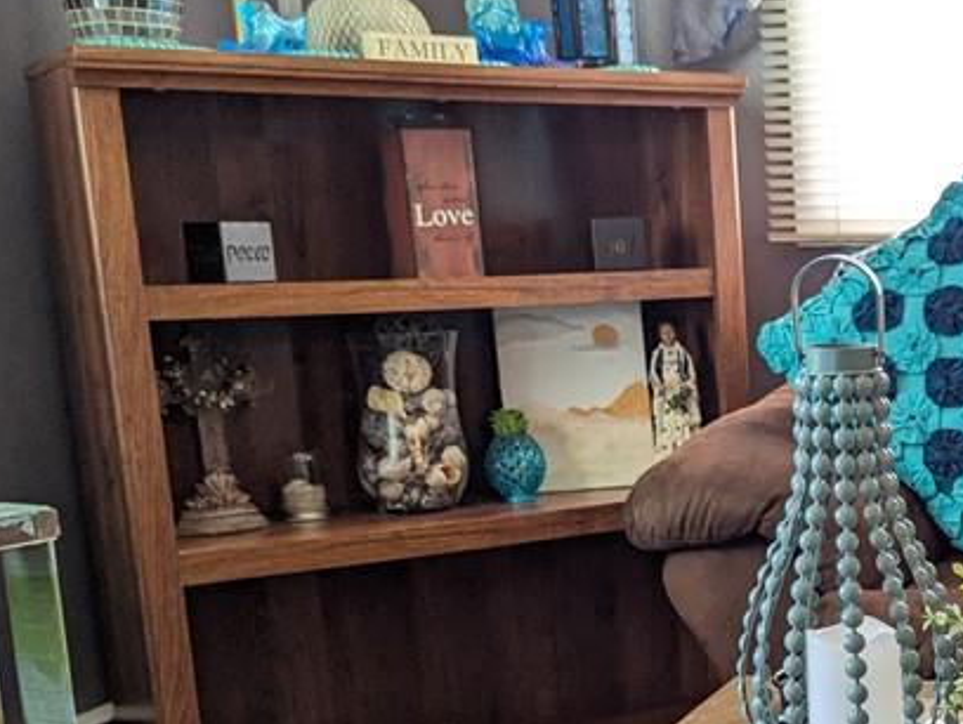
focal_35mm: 60
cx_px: 1007
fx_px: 1671
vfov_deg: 24.0
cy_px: 616
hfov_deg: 29.6
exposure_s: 1/55.3
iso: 183
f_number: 1.85
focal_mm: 6.81
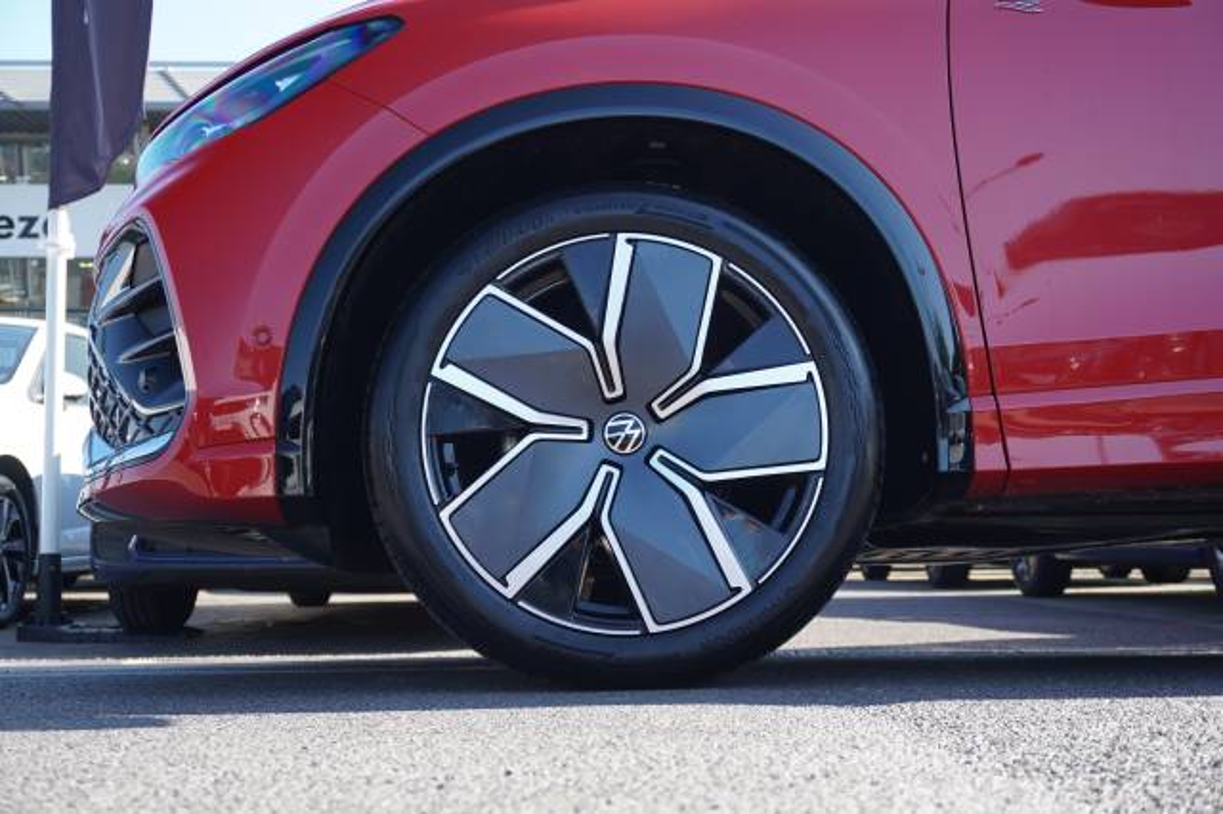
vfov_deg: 33.0
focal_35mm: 40
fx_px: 1375
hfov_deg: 47.9
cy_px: 407
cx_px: 612
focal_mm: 27
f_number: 5
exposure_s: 1/80
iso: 100
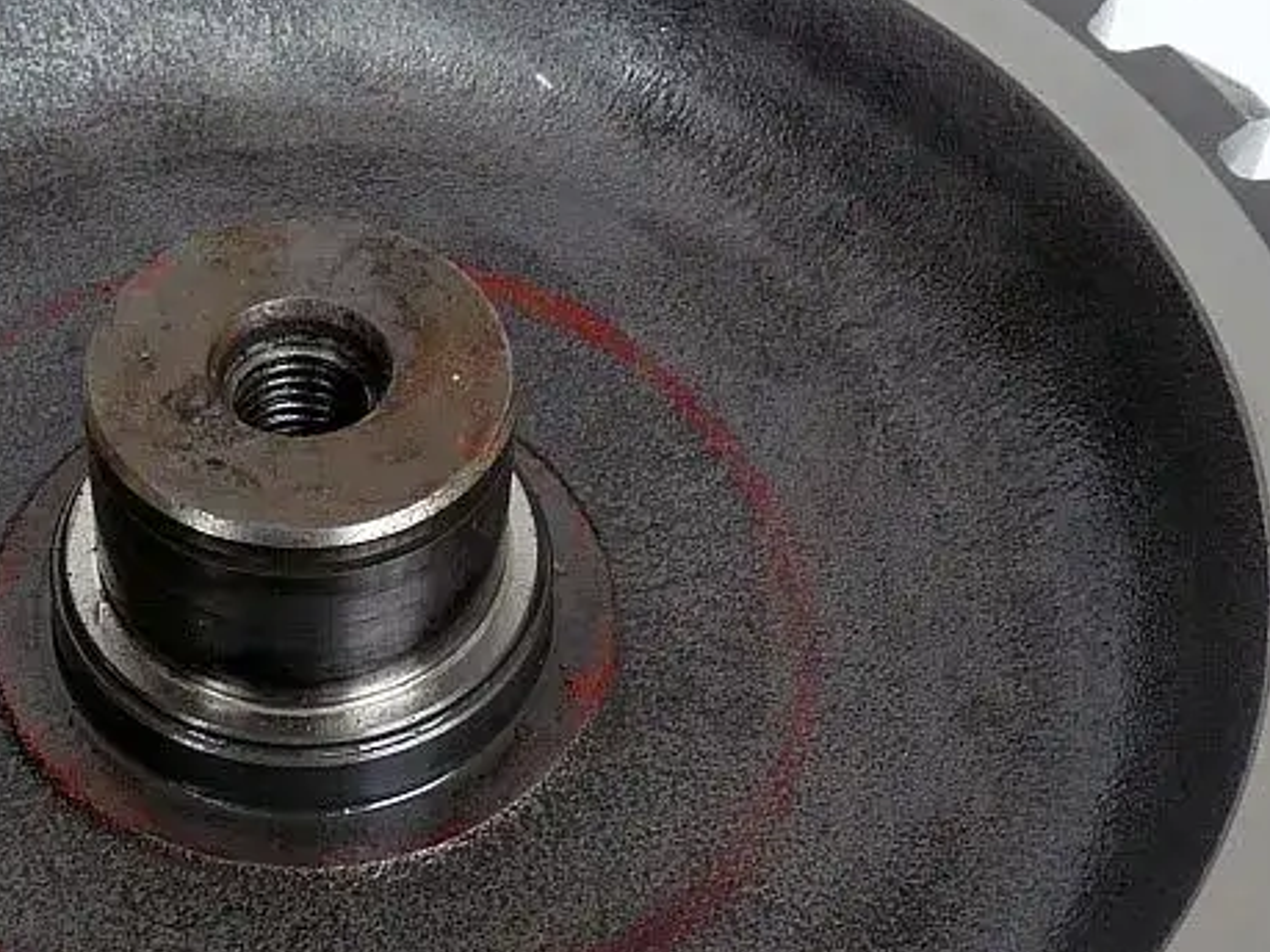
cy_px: 667
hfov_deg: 26.4
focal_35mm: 73
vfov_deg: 20.1
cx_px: 371
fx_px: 2678
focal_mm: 4.8
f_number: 3.2
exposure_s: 1/100
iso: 100
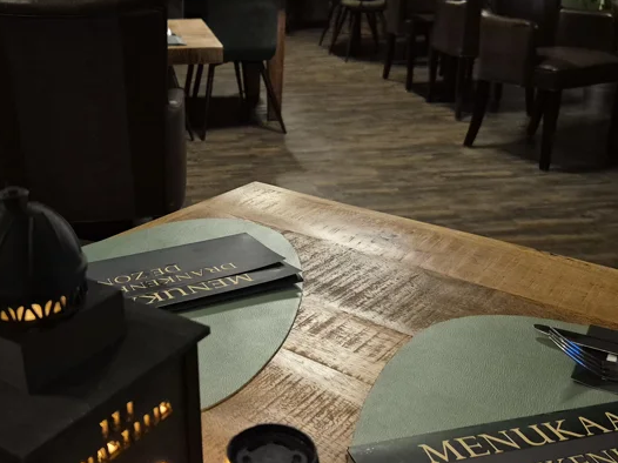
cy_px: 253
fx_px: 749
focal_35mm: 42
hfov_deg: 44.3
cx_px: 215
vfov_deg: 34.3
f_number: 1.8
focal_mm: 5.4
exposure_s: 1/25
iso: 1250
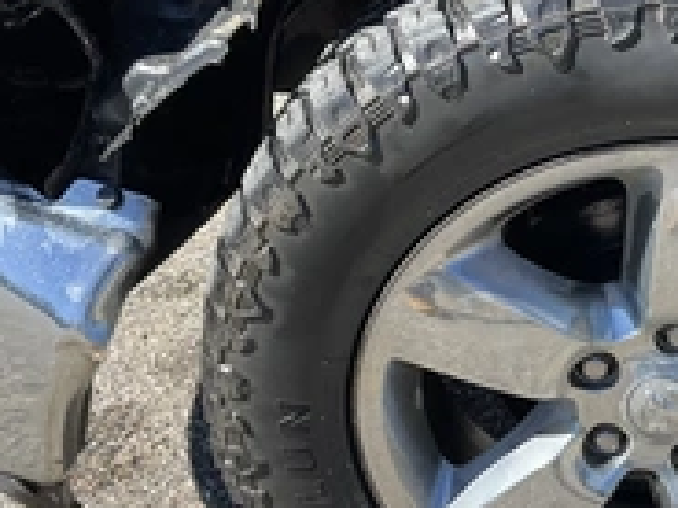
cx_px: 586
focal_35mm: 63
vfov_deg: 23.2
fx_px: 1234
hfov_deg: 29.7
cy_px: 328
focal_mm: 3
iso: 25
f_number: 1.8
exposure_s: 1/804
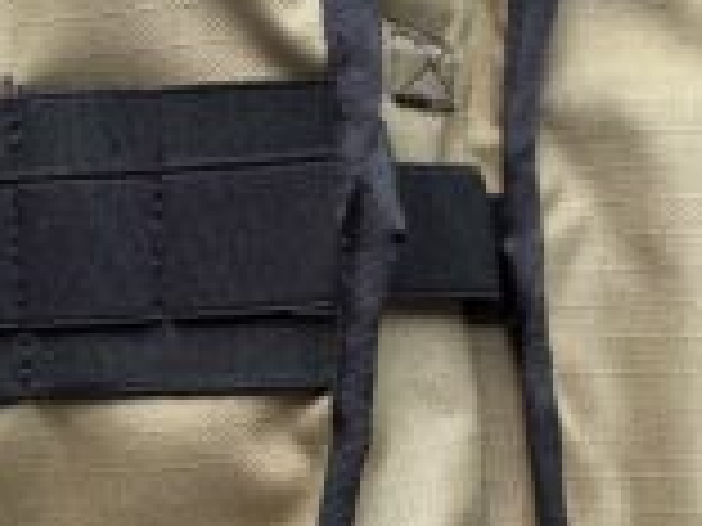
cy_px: 270
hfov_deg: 19.5
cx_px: 504
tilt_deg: -89.1
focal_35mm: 100
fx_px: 2028
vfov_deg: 14.8
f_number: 1.6
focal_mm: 5.96
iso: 50
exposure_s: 1/364
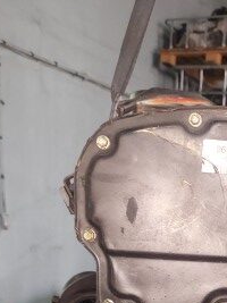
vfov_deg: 28.4
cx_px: 228
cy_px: 354
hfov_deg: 23.4
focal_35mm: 60
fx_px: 525
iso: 320
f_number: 1.8
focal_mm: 5.23
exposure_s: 1/50
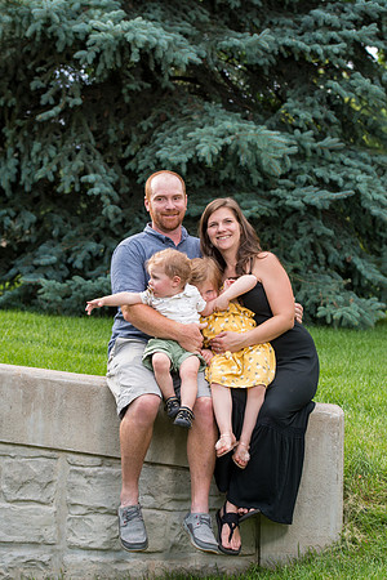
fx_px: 1129
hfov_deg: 19.5
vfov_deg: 28.8
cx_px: 194
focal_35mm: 70
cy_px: 290
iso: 250
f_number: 5
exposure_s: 1/160
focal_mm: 70
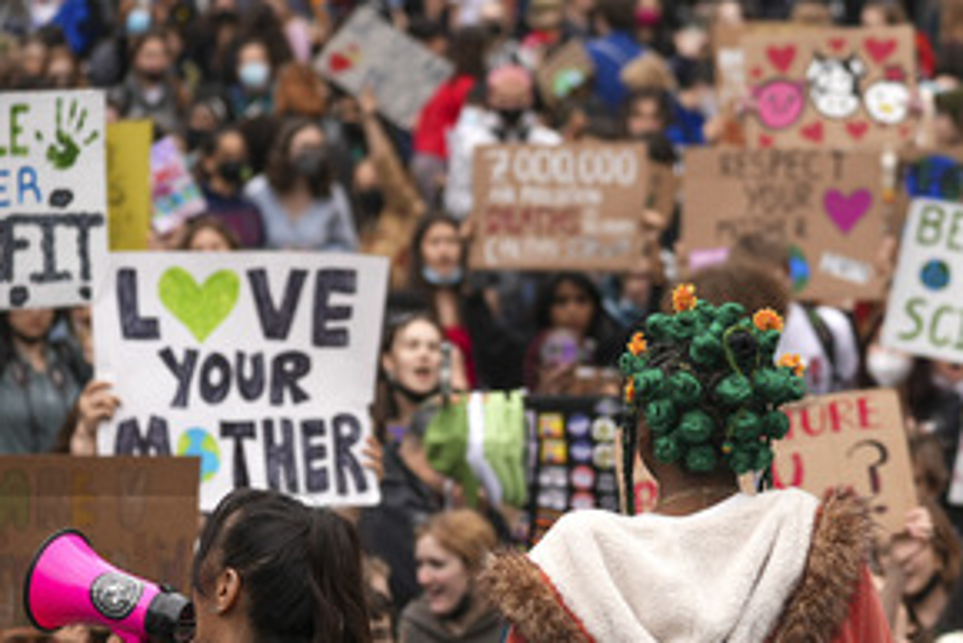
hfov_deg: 10.3
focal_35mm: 199
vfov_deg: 6.9
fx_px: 5326
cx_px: 710
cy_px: 410
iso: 200
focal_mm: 128
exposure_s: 1/400
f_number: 5.6
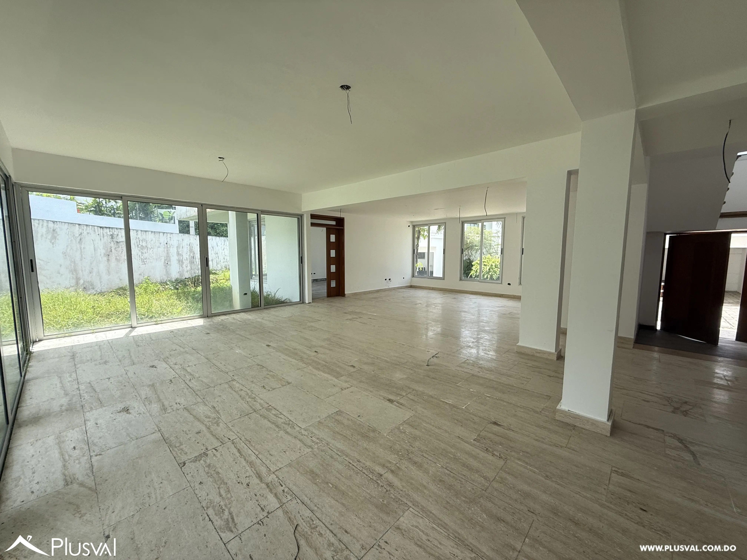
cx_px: 374
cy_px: 280
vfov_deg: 85.7
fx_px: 302
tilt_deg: -5.2
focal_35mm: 14
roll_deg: -0.2
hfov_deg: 102.1
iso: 50
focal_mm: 2.22
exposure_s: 1/363
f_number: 2.2
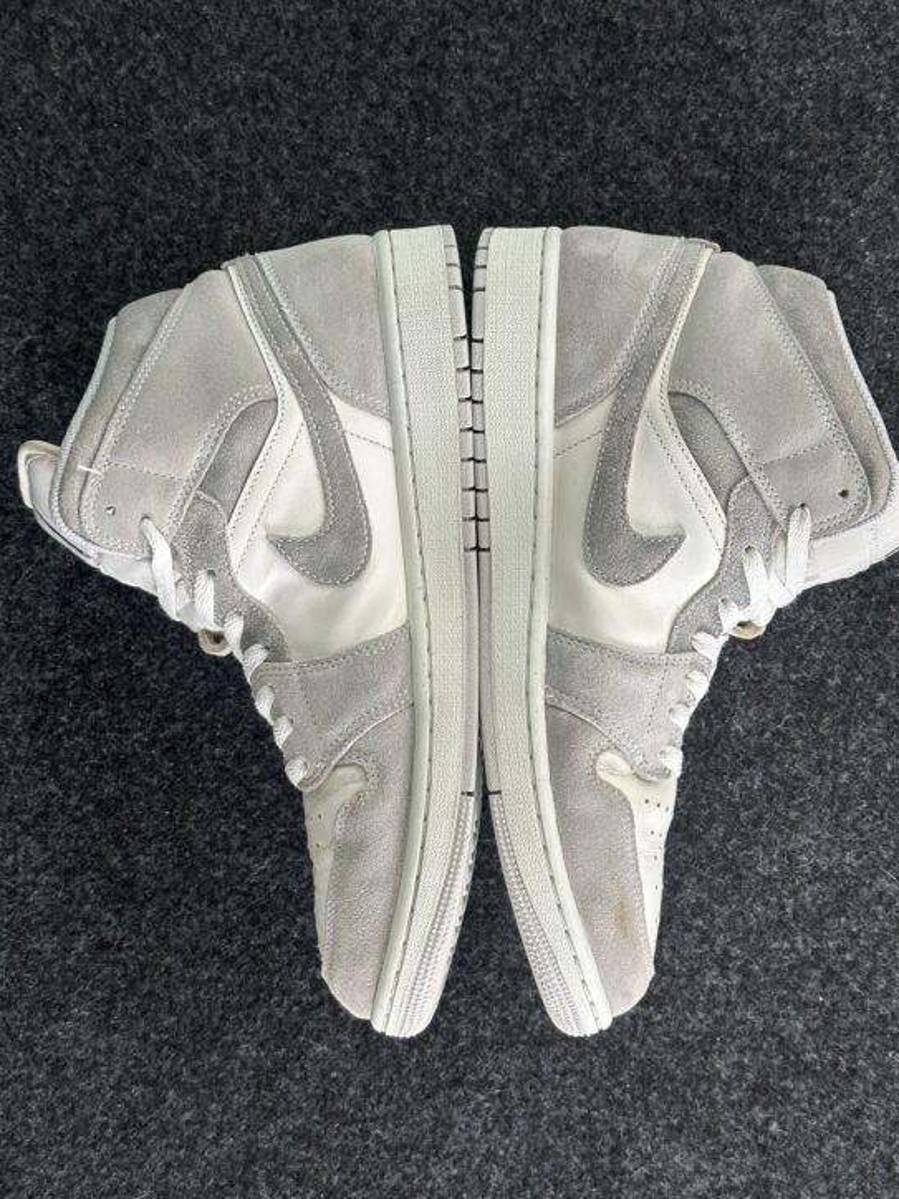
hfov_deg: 27.5
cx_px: 493
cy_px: 604
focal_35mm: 53
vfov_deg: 36.2
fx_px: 1835
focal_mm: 6.86
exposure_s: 1/50
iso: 64
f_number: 1.78
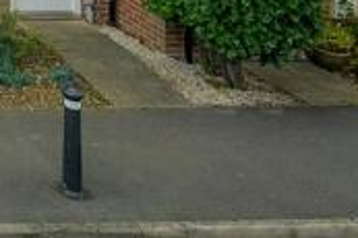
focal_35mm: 83
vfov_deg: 12.3
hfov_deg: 17.1
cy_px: -361
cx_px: -381
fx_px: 825
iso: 100
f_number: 8
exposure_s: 1/40
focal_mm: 14
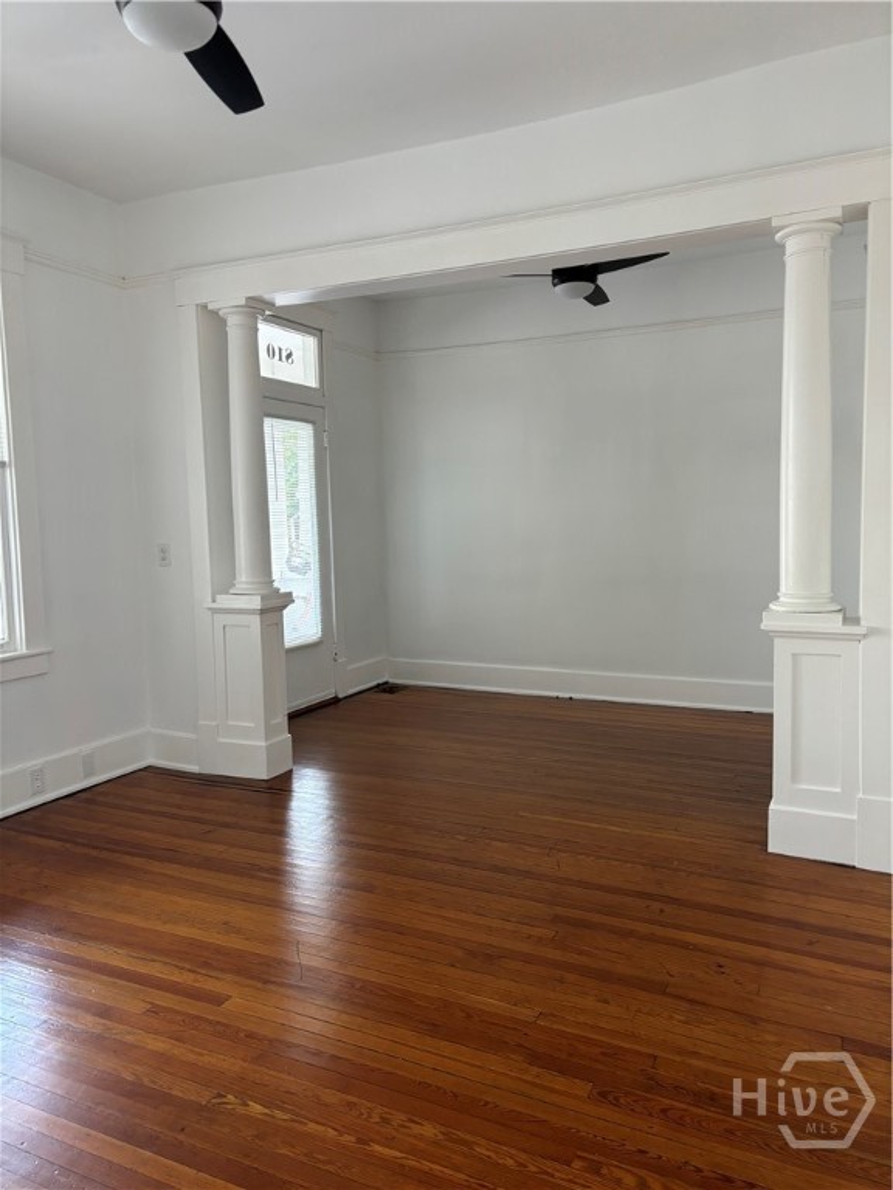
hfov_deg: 53.1
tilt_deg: -4.6
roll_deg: +0.2
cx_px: 446
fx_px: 894
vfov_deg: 67.3
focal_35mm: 26
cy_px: 595
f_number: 1.6
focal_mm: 5.96
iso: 160
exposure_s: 1/60
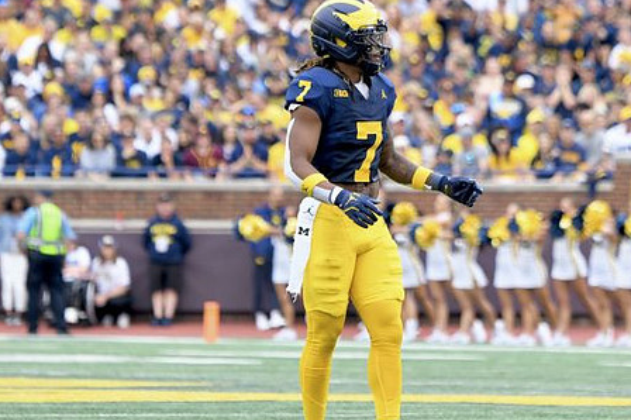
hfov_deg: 3.8
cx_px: 368
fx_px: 9528
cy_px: 221
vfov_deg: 2.5
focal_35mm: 544
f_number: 5.6
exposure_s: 1/1000
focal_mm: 280
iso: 1600
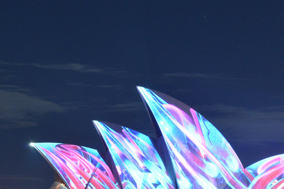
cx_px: 193
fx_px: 1340
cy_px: 104
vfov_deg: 8.1
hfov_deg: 12.1
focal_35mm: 170
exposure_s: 20
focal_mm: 55
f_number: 13
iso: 800
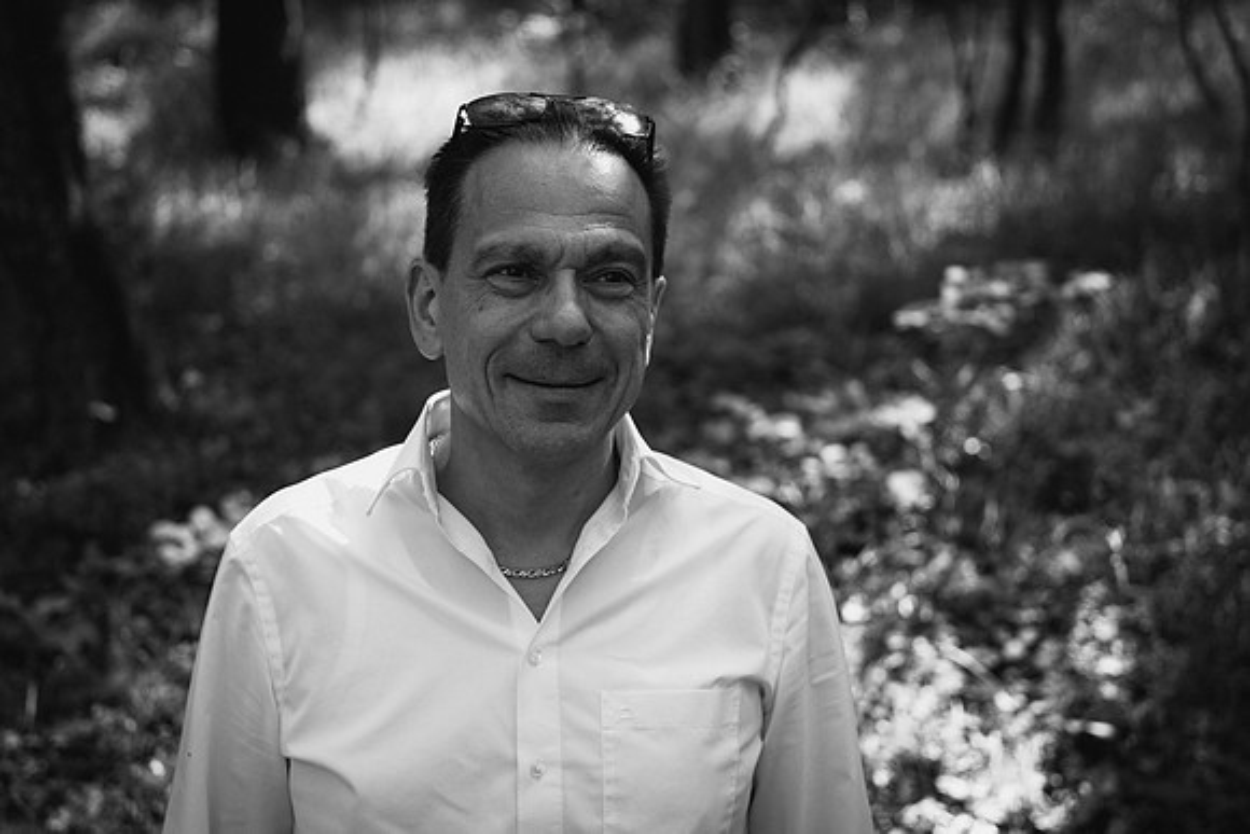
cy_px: 417
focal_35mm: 60
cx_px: 625
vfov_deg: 22.6
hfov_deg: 33.4
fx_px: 2084
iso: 100
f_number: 2.5
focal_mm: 40
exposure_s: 1/1000
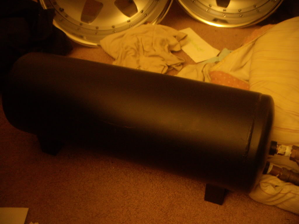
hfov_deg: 49.0
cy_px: 112
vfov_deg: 37.7
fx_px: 328
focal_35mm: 38
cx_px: 150
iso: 293
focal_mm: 6.4
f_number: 3.5
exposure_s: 1/4
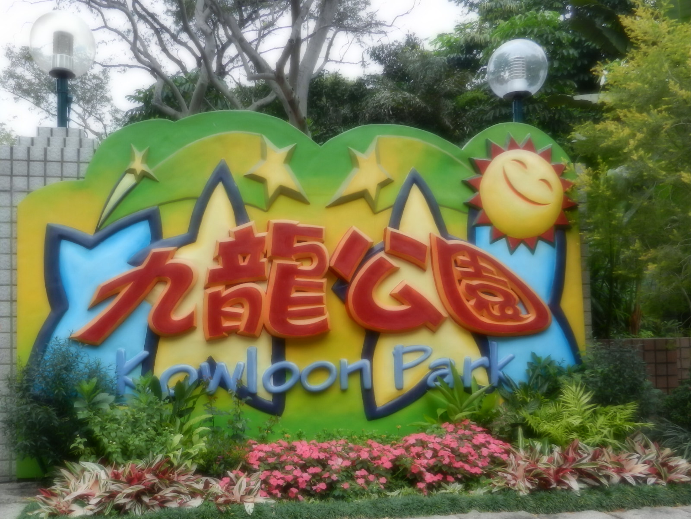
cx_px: 346
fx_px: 579
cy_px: 260
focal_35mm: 29
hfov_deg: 61.7
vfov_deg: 48.2
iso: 160
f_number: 3.6
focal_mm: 5.1
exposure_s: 1/100
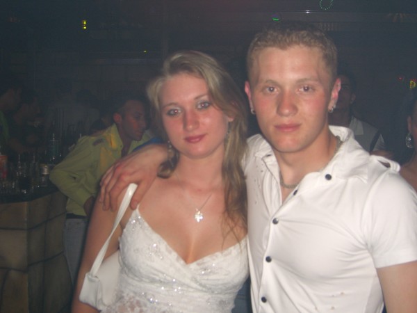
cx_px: 208
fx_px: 554
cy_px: 156
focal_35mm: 46
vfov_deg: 31.5
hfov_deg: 41.2
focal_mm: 9.5
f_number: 3.1
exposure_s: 1/60
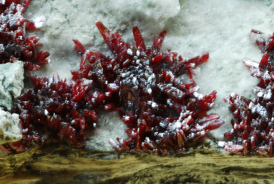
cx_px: 137
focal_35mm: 158
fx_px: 1200
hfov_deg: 13.0
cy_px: 92
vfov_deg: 8.7
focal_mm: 105
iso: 100
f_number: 40
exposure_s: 3
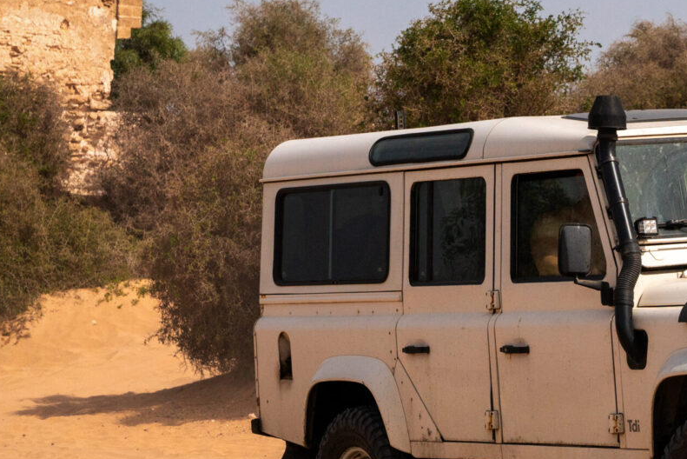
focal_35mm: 172
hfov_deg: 11.8
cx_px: 670
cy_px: 292
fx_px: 3283
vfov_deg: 8.0
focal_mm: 57.1
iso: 500
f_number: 6.3
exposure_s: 1/8000
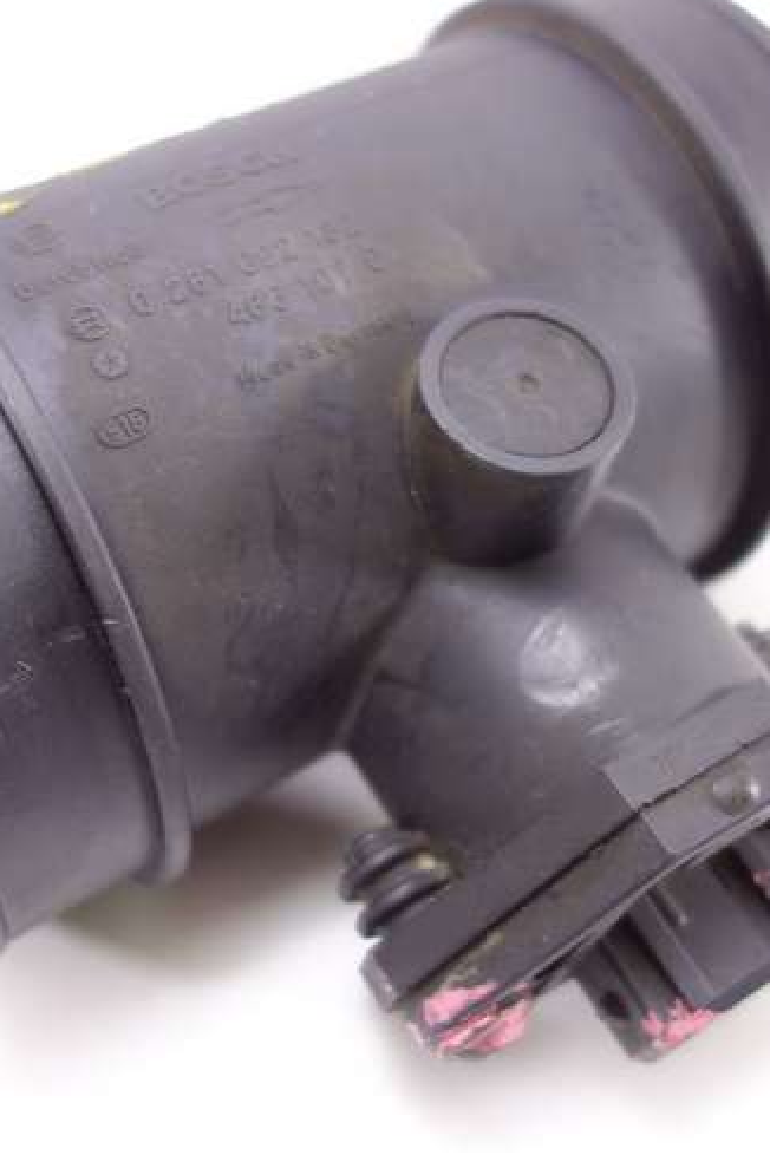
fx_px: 1508
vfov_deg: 41.9
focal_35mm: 47
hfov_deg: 28.6
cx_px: 340
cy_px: 533
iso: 125
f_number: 1.8
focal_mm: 10.4
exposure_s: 1/50
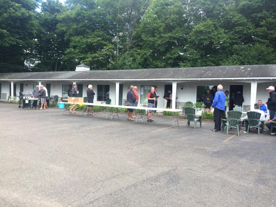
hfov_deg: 61.7
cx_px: 138
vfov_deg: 48.2
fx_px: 231
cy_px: 104
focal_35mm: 29
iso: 32
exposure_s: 1/260
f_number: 2.2
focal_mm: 4.15
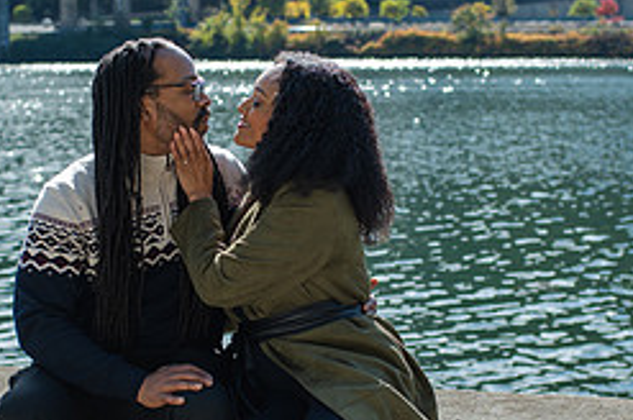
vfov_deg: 15.1
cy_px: 279
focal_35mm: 90
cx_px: 249
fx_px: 1580
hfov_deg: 22.6
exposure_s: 1/800
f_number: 3.2
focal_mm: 35
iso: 140
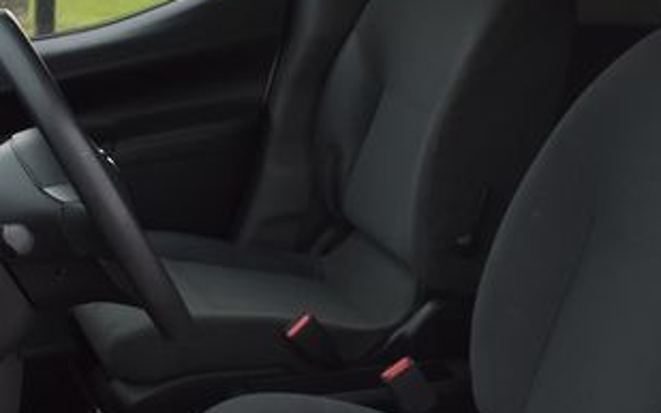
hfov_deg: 26.6
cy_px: 262
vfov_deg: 17.1
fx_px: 1369
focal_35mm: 76
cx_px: 531
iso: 640
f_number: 4
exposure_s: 1/250
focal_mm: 24
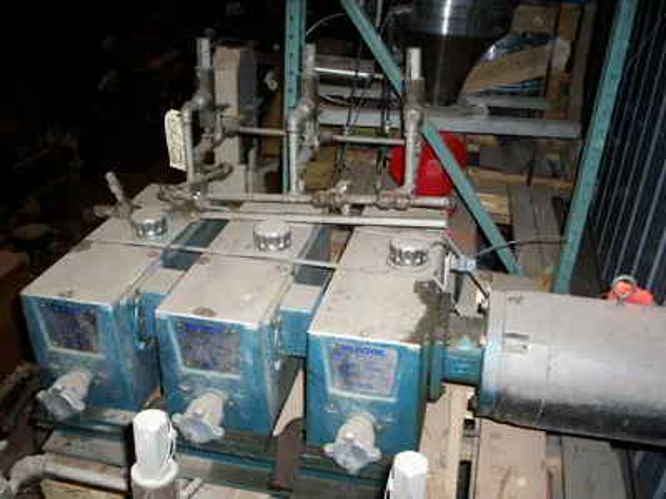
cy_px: 250
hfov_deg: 51.4
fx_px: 693
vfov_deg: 39.7
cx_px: 333
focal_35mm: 36
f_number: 4.5
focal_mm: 5.9
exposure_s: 1/64
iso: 140
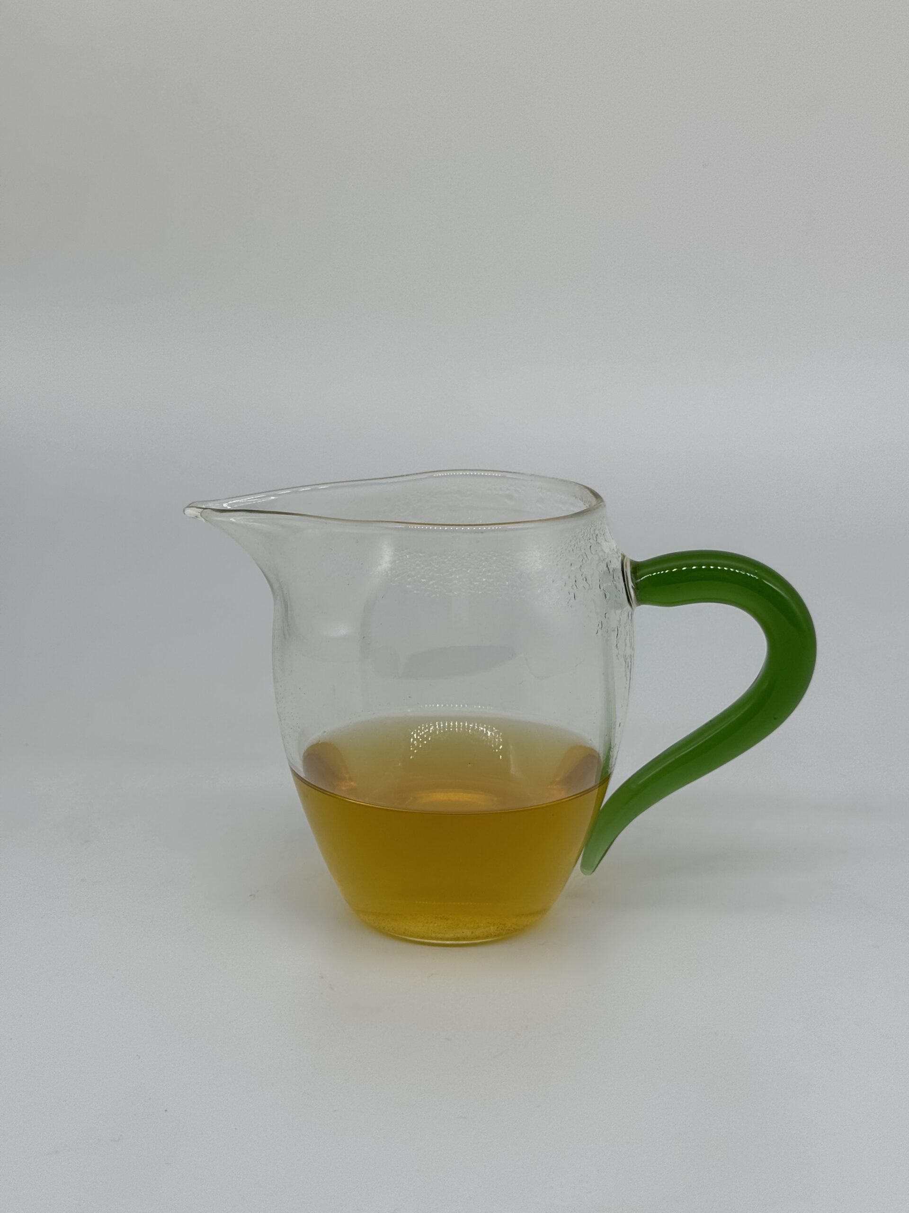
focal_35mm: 48
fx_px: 1681
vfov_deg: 39.7
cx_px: 454
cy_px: 606
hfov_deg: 30.3
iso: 64
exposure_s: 1/1076
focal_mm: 6.76
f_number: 1.78
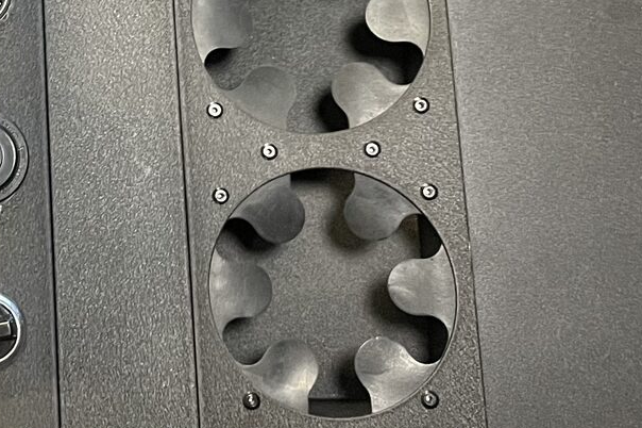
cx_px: -78
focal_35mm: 86
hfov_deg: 22.3
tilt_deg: -75.9
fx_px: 1533
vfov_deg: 15.3
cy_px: -86
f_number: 1.6
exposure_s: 1/27
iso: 640
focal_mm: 4.2
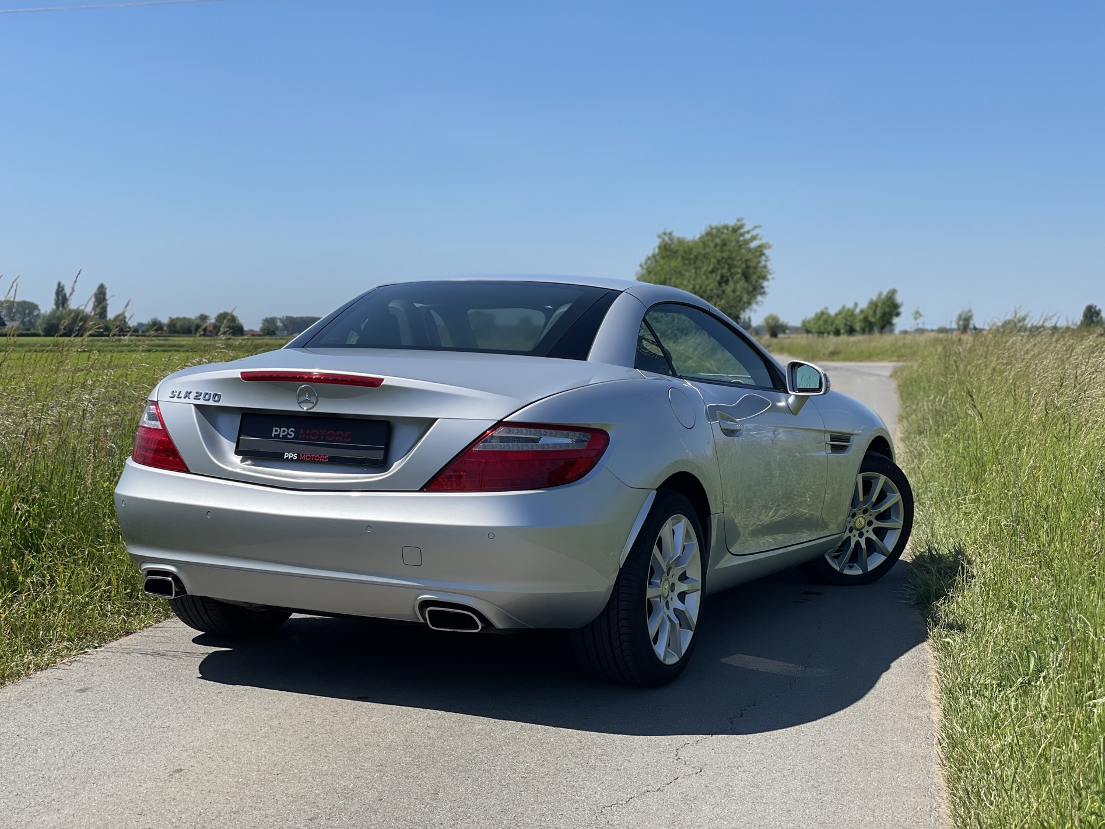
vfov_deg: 28.0
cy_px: 414
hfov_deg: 36.8
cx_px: 552
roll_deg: +0.5
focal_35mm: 52
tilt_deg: -1.6
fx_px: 1660
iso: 25
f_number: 2
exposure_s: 1/1776
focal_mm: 6
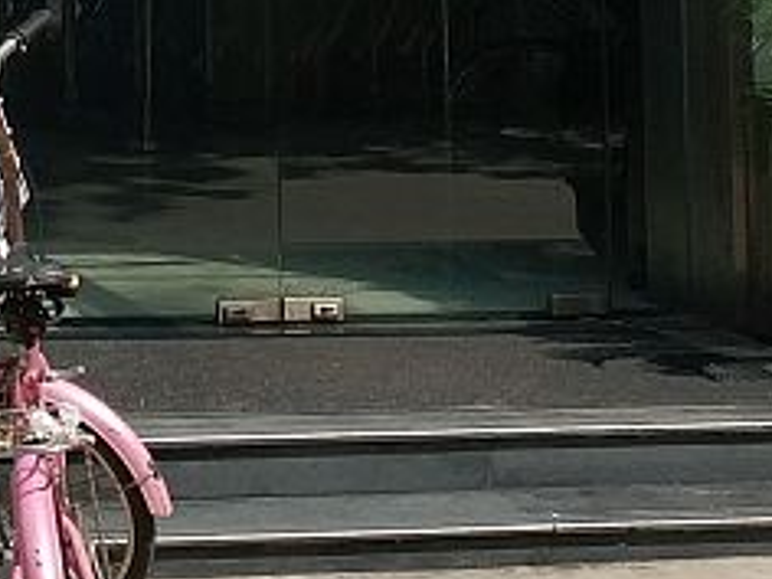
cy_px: -680
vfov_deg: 8.5
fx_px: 3635
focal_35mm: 163
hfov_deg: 11.8
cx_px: -180
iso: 100
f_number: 2
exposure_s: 1/1536
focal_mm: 4.5
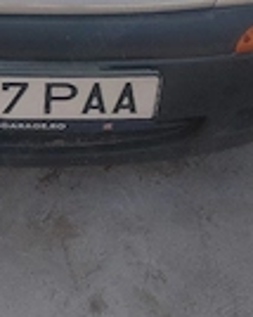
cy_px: -147
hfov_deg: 21.1
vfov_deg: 22.6
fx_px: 656
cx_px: 5
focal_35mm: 70
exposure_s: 1/400
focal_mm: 5.23
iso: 40
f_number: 1.8
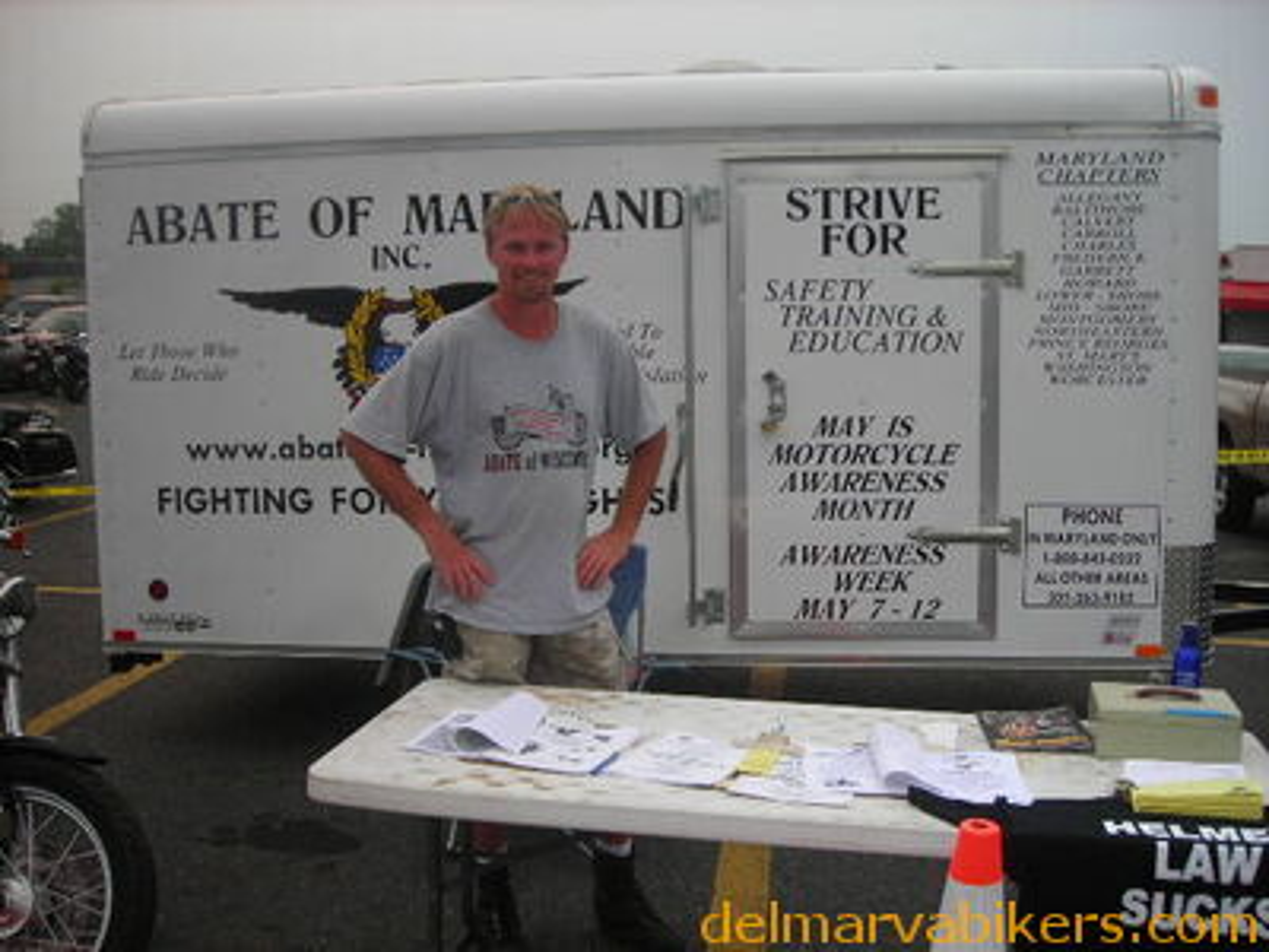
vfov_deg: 37.7
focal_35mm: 38
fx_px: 1393
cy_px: 476
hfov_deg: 49.0
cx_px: 634
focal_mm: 6.3
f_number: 3.2
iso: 50
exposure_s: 1/154
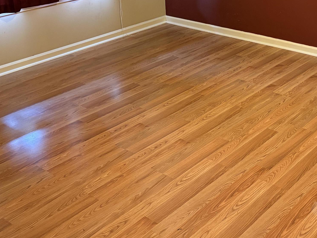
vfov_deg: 25.8
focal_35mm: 54
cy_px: 8
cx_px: 259
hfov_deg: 34.3
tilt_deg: -14.9
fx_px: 494
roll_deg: +0.6
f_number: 1.6
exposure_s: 1/40
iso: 500
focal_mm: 5.96
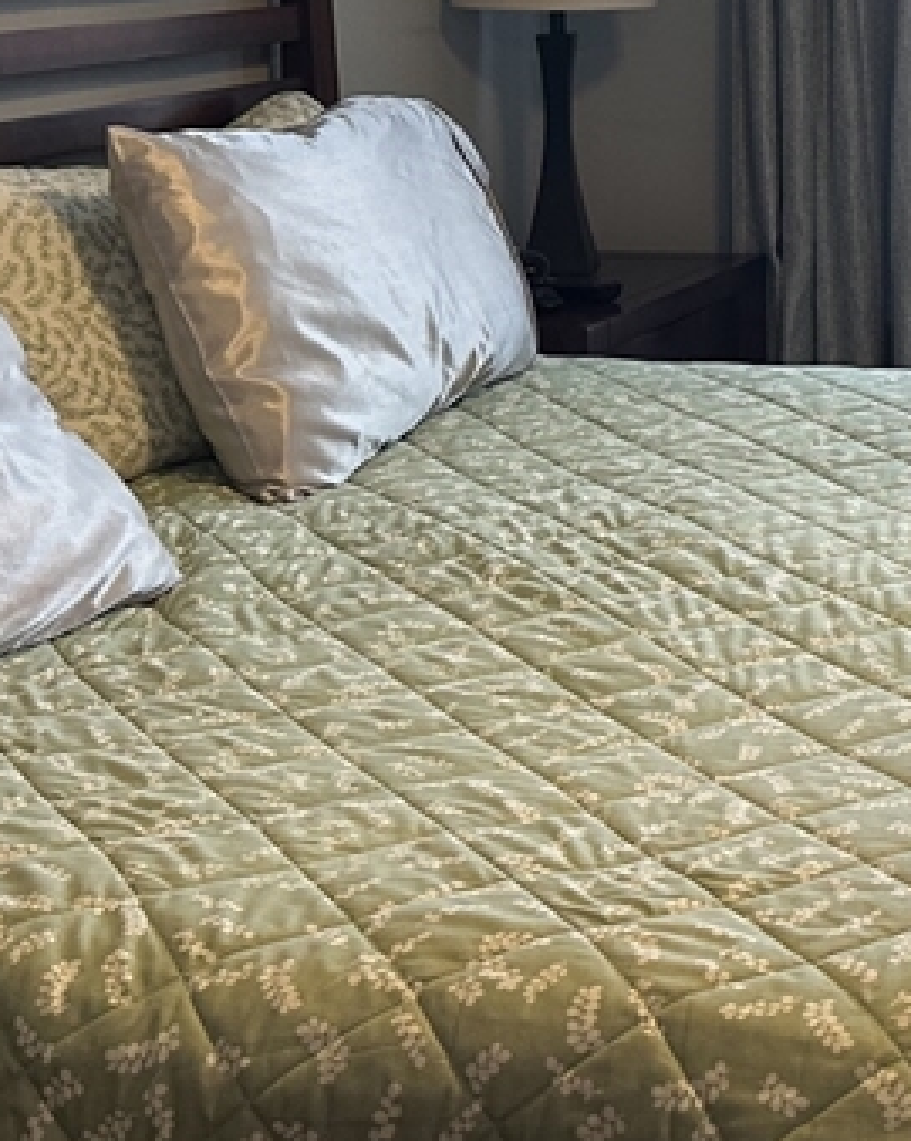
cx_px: 1130
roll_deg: -0.2
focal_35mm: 71
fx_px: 2395
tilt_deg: -1.7
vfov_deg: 25.5
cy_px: 17
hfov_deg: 20.0
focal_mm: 6.86
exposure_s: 1/60
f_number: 1.78
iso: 160
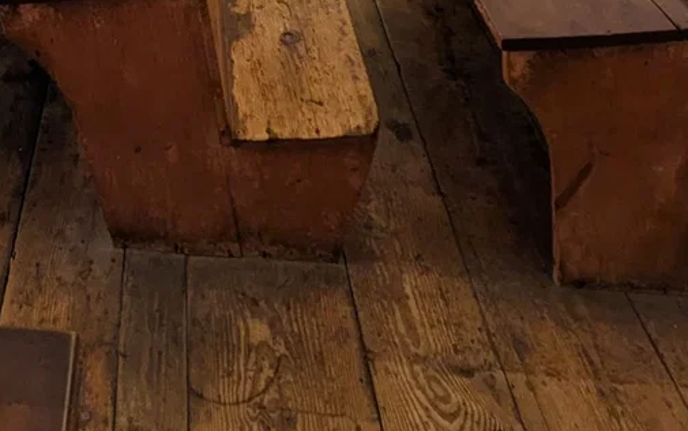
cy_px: -269
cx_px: 83
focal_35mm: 47
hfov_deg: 39.8
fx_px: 882
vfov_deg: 21.5
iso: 84
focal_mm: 1.83
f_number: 2.2
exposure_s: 1/24
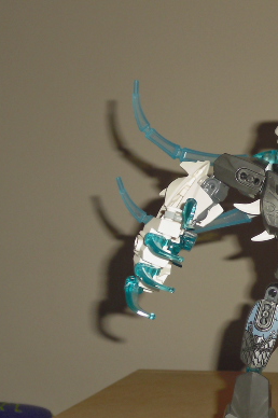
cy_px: 241
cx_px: 303
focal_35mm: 91
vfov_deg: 22.4
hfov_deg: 14.7
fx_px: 1056
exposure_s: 1/60
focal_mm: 9.4
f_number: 3.8
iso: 200
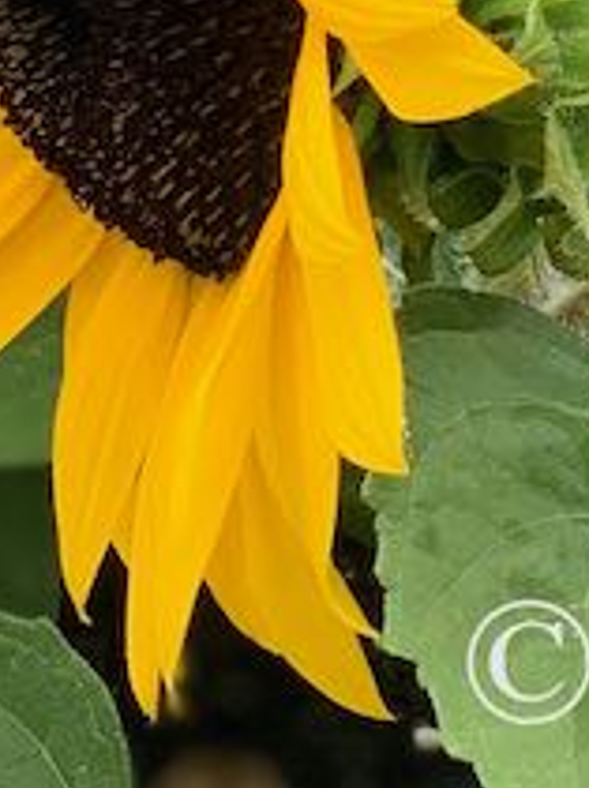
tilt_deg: -41.0
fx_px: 7206
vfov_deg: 6.2
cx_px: 461
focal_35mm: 317
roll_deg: -1.5
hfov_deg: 4.7
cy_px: 668
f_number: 2.4
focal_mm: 6
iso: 25
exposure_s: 1/122
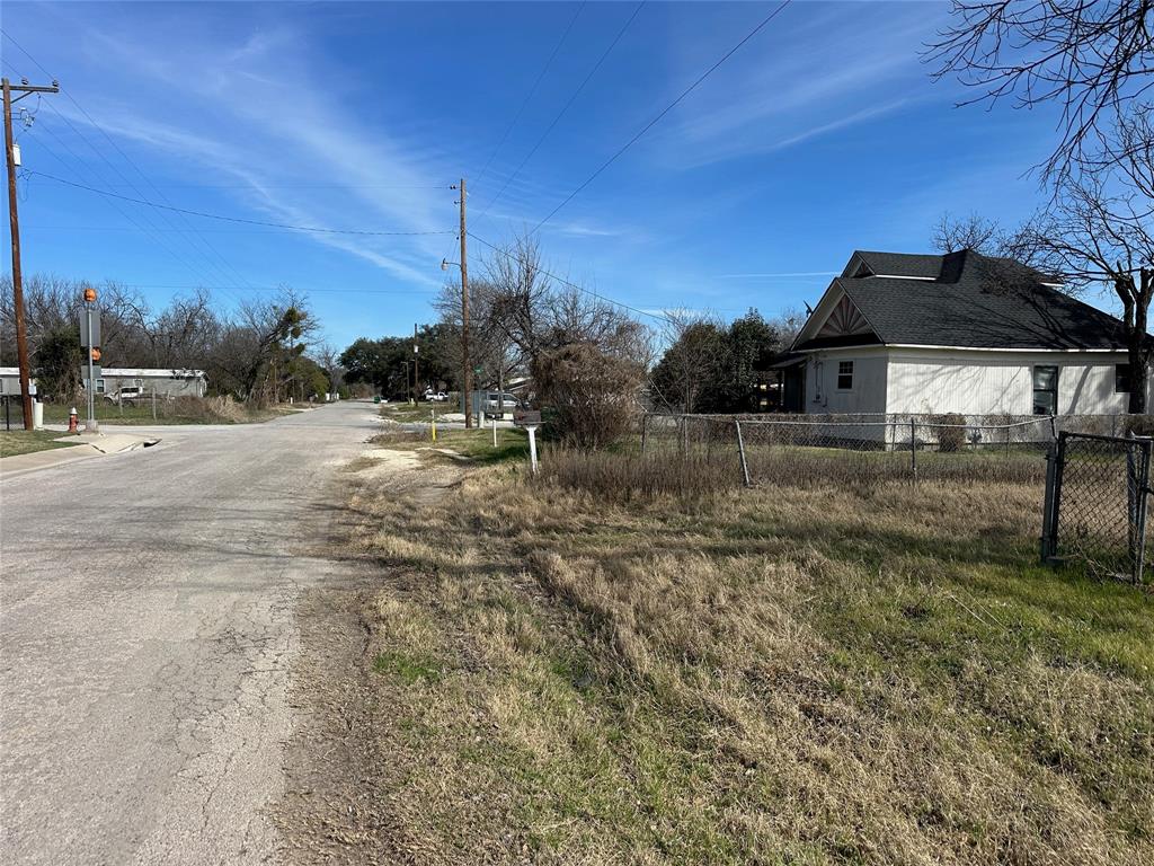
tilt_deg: -3.6
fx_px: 800
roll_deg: +0.1
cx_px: 577
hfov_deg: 71.6
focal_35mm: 24
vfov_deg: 56.8
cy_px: 433
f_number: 1.78
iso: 80
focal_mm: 6.86
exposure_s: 1/5000
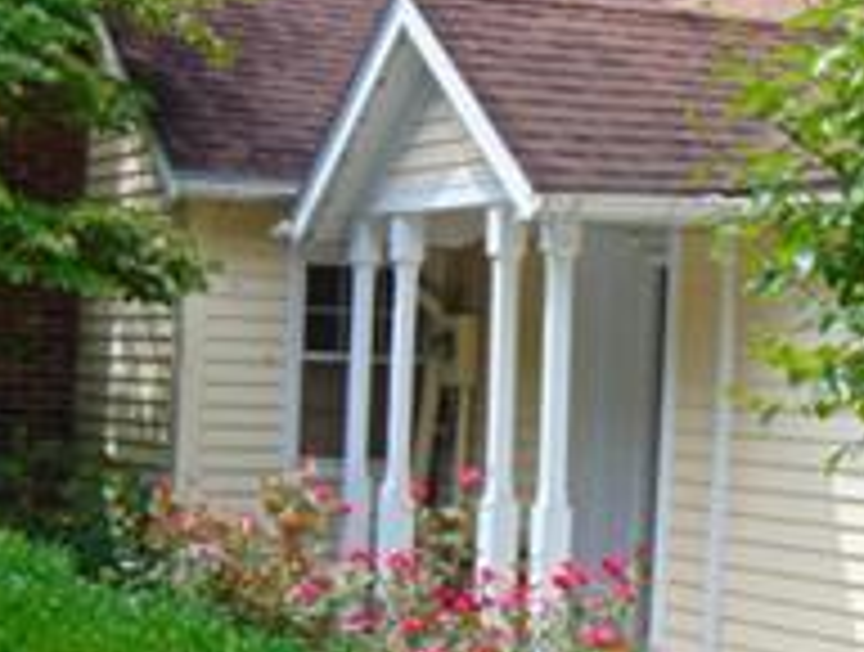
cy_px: 441
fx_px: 2652
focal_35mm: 106
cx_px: 576
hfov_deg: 18.4
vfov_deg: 14.0
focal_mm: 10.8
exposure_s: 1/320
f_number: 3.6
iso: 80
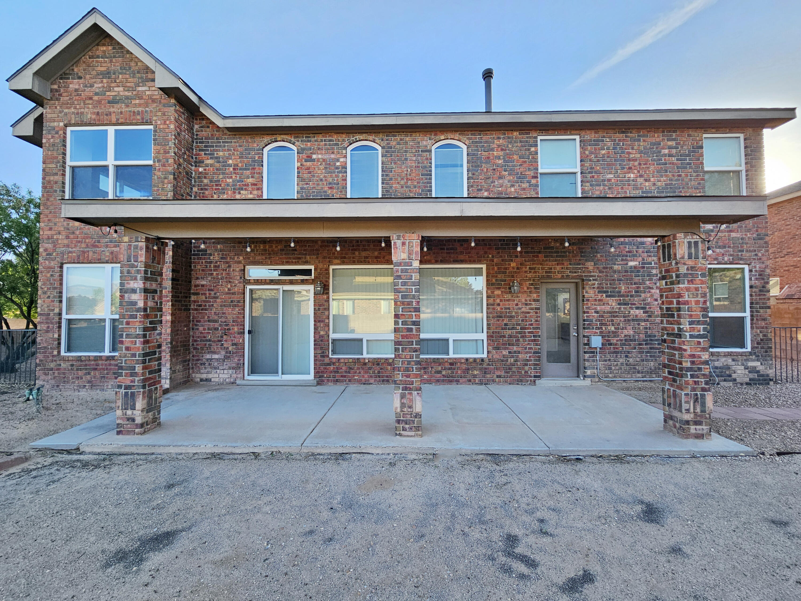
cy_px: 300
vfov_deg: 89.9
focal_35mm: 13
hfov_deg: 106.2
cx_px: 400
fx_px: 301
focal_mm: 2.2
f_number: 2.2
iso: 50
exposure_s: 1/360
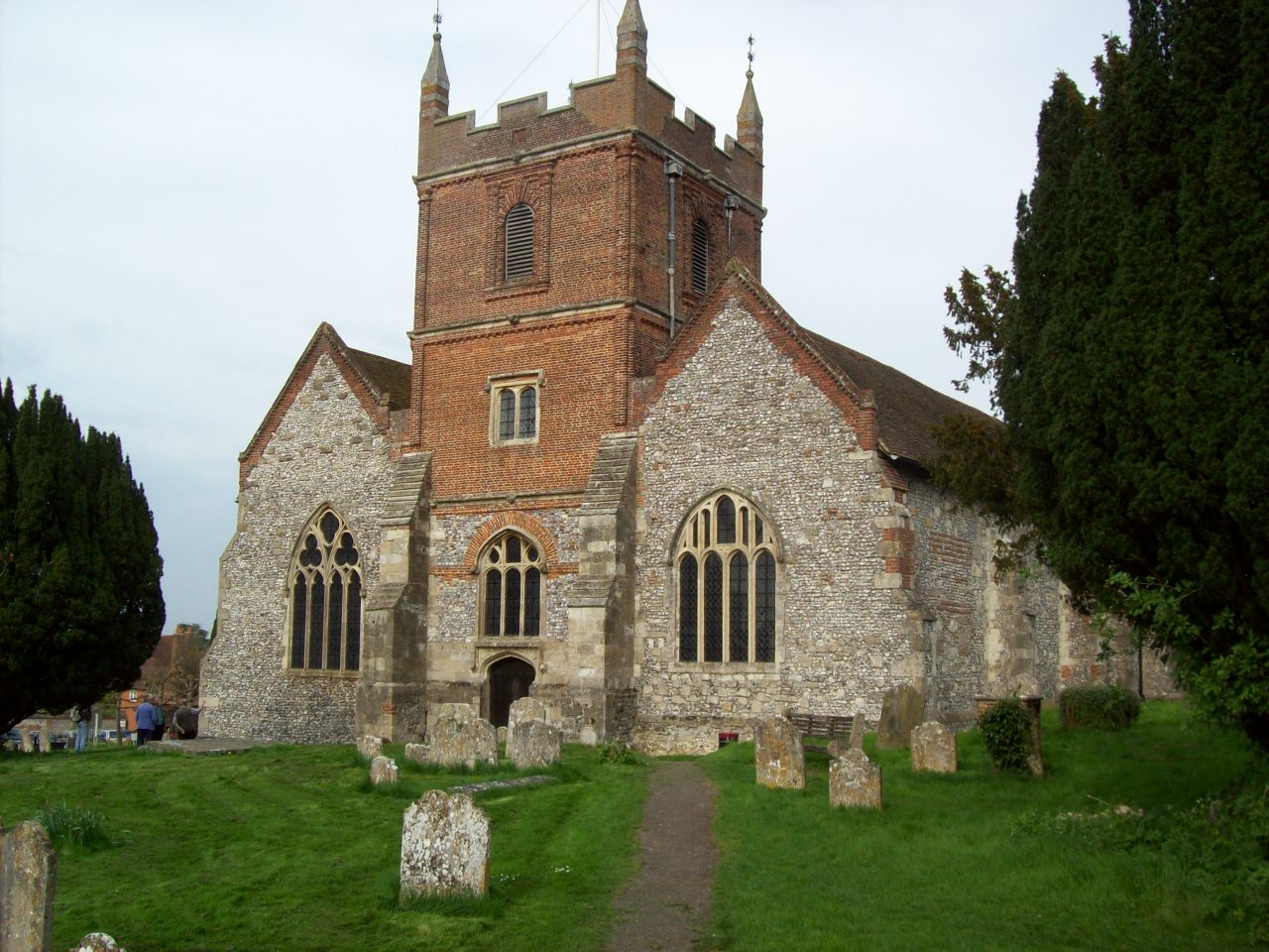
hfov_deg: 51.4
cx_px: 634
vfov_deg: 39.7
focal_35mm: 36
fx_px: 1320
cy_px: 476
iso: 80
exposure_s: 1/391
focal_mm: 6
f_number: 4.8
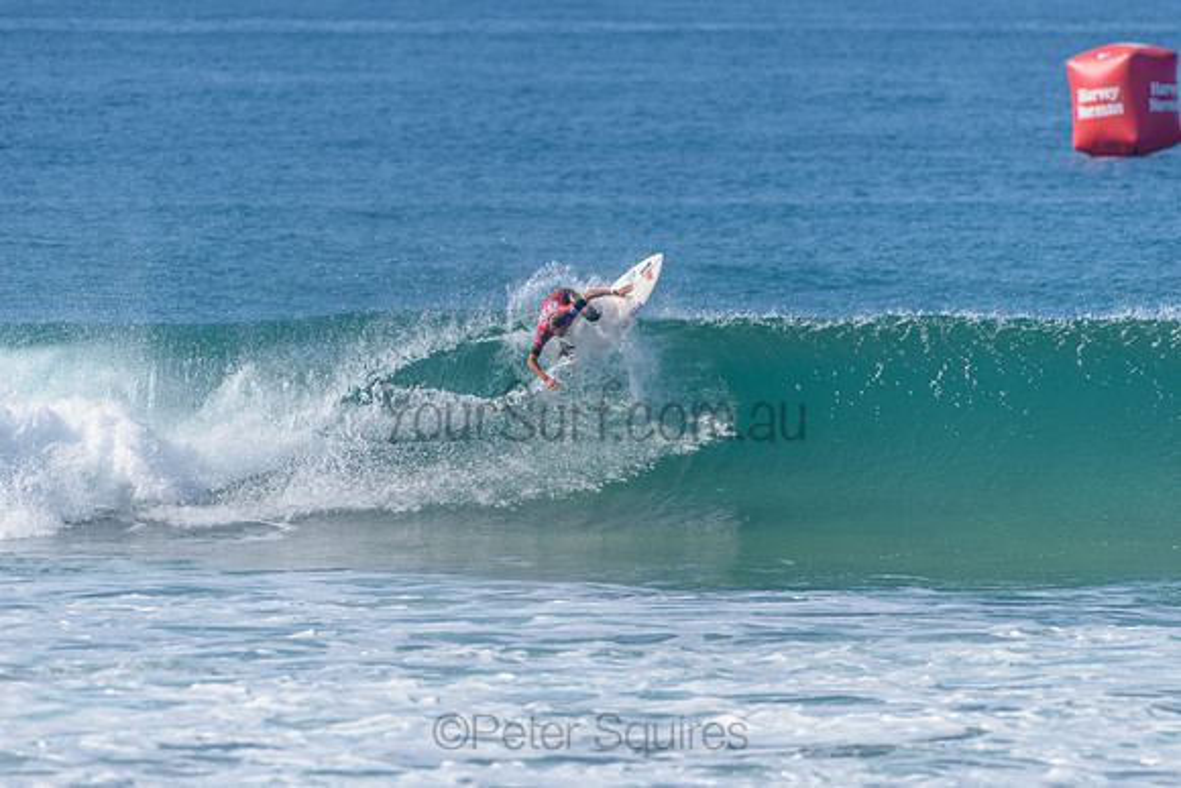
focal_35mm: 500
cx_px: 590
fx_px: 16406
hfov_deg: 4.1
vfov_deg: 2.8
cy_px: 394
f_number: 5.6
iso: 180
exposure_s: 1/2000
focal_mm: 500
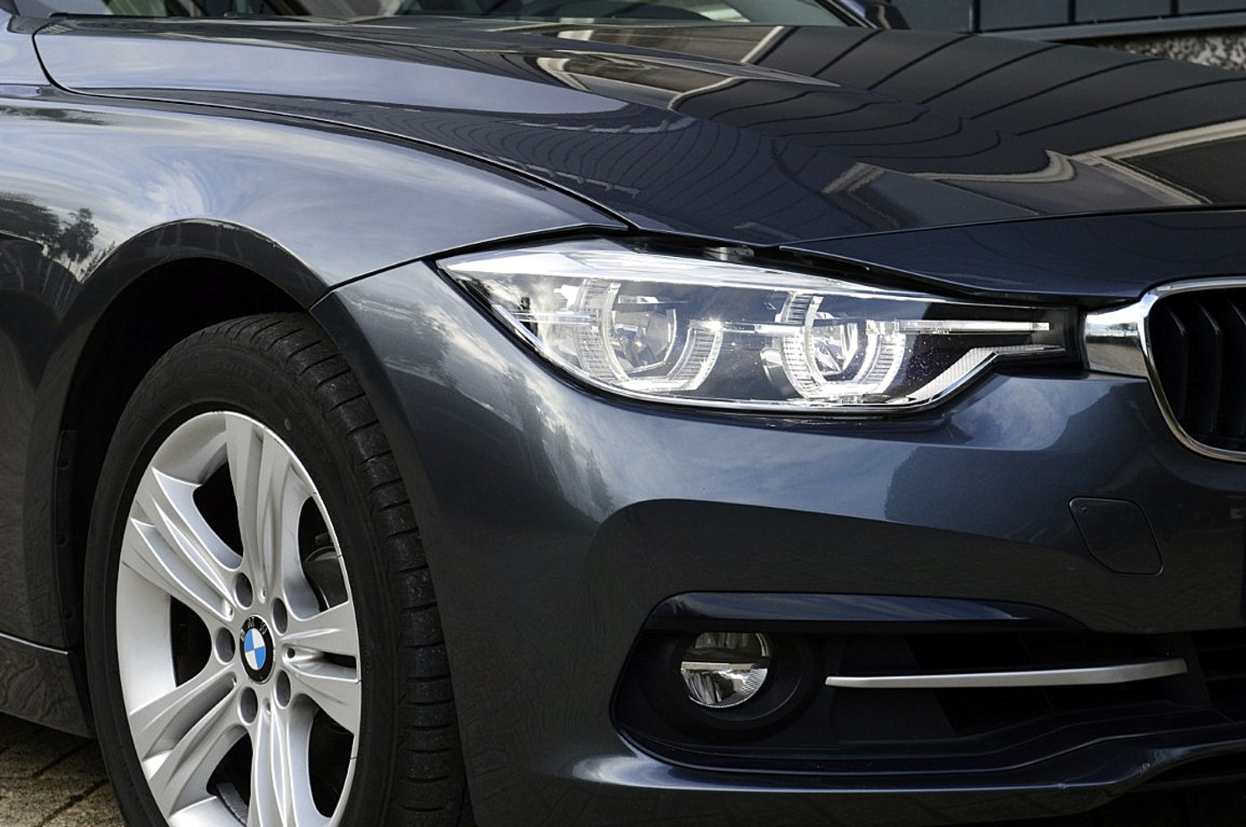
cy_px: 414
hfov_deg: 24.6
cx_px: 623
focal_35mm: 82
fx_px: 2852
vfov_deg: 16.5
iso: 400
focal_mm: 55
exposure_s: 1/160
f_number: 9
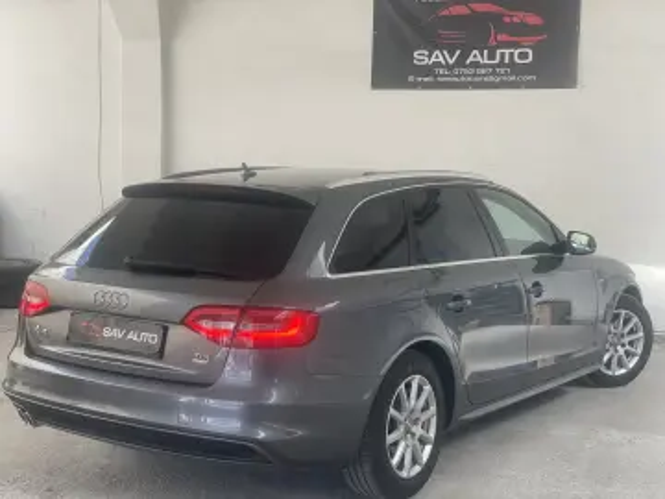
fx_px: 999
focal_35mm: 52
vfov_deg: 28.0
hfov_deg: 36.8
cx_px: 332
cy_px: 250
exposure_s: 1/122
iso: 32
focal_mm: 6
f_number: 2
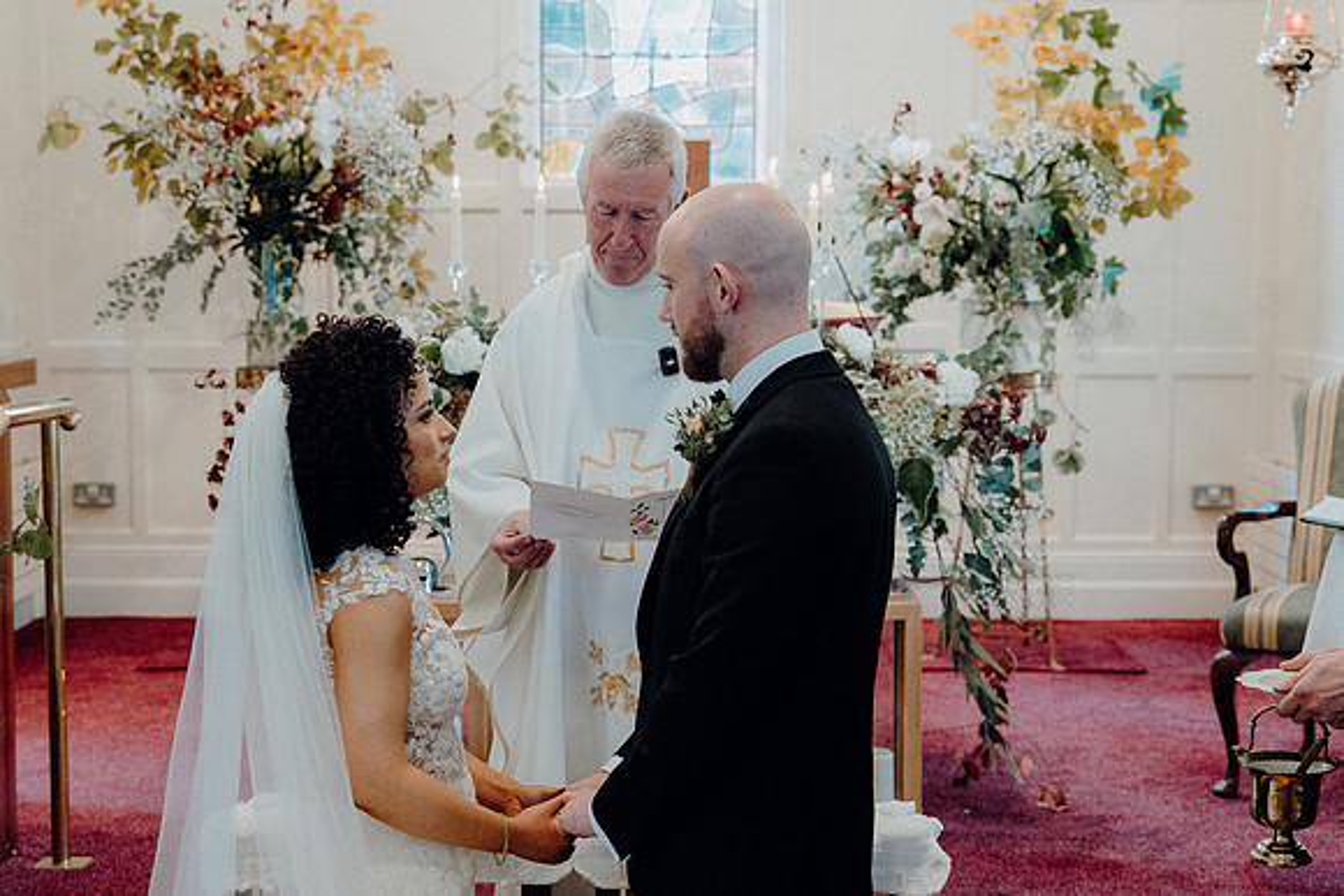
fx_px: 2278
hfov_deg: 32.9
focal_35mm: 61
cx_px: 672
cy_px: 448
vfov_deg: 22.3
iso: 2000
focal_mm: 41
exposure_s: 1/160
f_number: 3.5
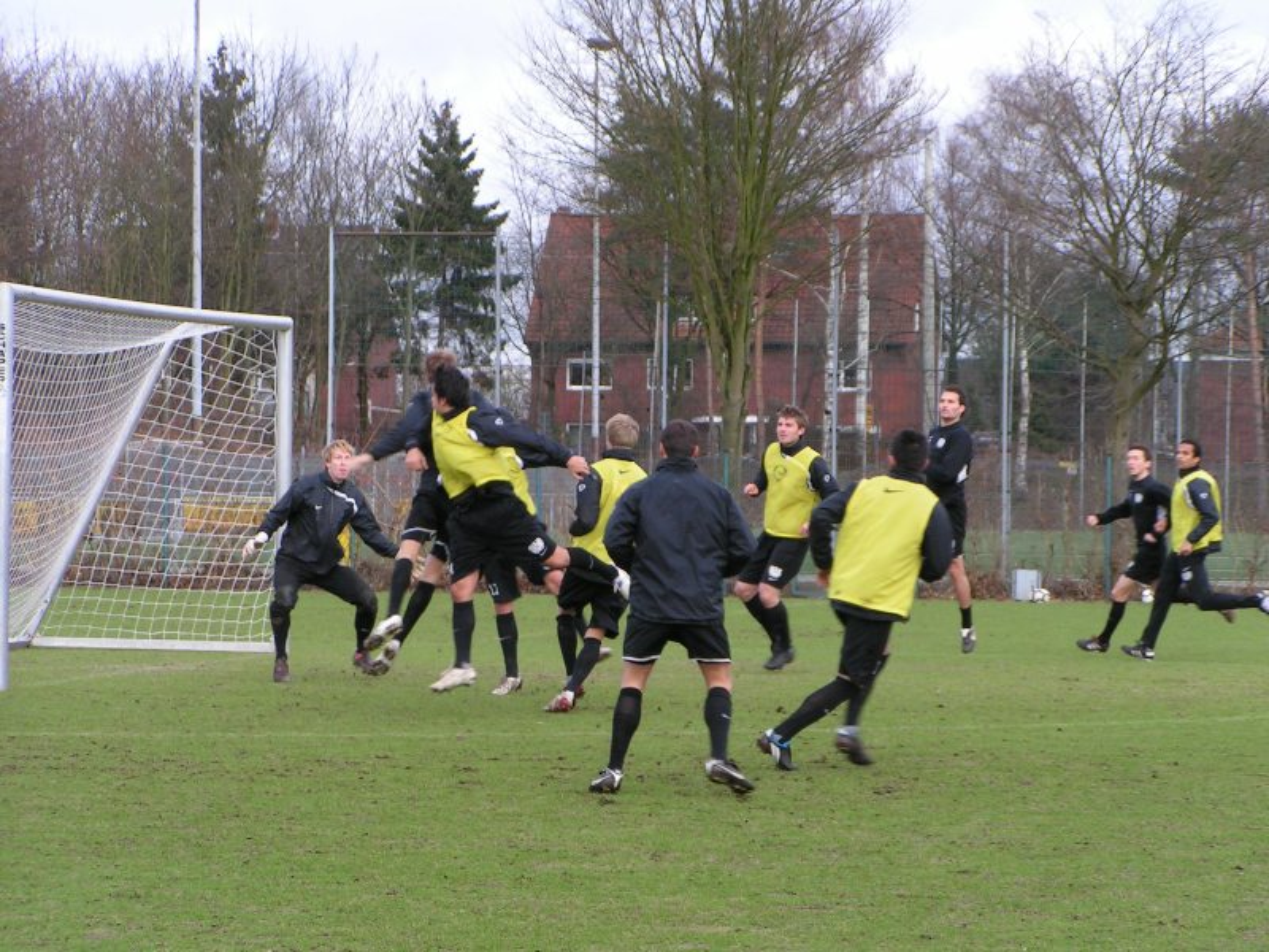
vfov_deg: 9.9
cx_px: 634
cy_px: 476
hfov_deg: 13.2
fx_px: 5499
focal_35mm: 150
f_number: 4.5
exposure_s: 1/200
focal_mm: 22.9
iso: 50
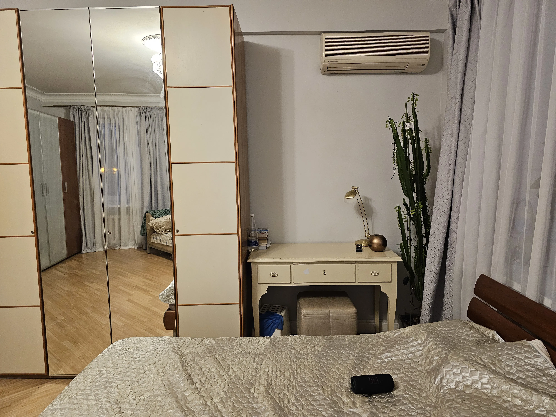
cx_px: 278
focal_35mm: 23
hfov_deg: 73.9
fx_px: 369
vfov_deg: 58.9
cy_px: 208
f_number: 1.7
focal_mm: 6.3
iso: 1000
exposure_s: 1/100
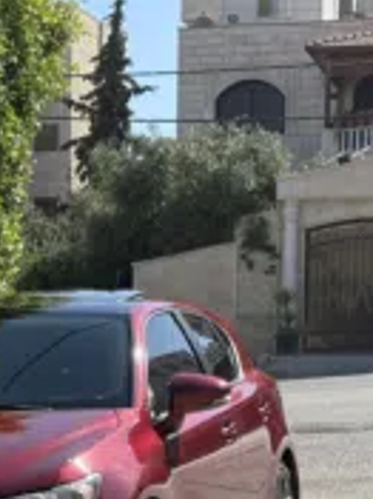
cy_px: 479
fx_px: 1712
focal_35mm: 119
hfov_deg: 12.3
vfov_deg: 16.3
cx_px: -26
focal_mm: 5.96
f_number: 1.6
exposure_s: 1/2141
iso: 32
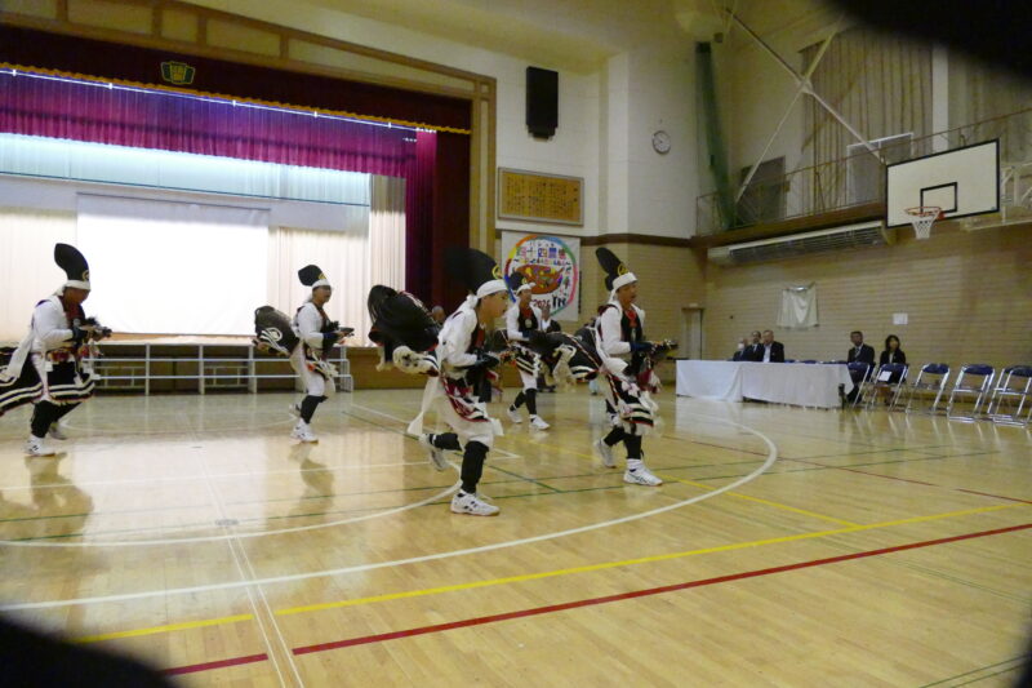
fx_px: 716
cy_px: 344
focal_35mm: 25
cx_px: 516
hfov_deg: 71.5
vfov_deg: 51.3
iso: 6400
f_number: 2.8
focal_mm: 9.12
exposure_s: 1/500
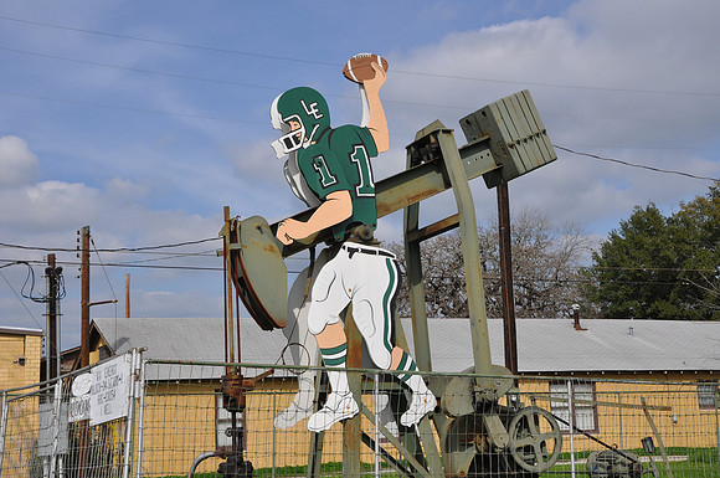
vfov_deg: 25.7
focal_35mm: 52
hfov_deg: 37.9
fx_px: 1049
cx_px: 360
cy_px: 239
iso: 200
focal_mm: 35
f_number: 10
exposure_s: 1/400
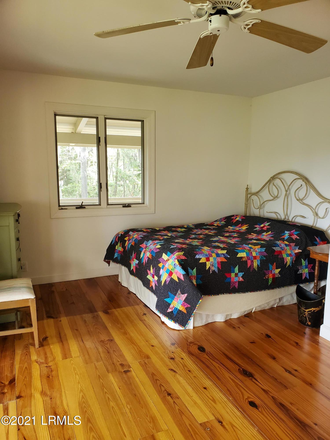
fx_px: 330
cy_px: 220
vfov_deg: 67.3
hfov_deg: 53.1
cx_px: 165
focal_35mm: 26
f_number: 2.4
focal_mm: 4.3
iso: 200
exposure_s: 1/59
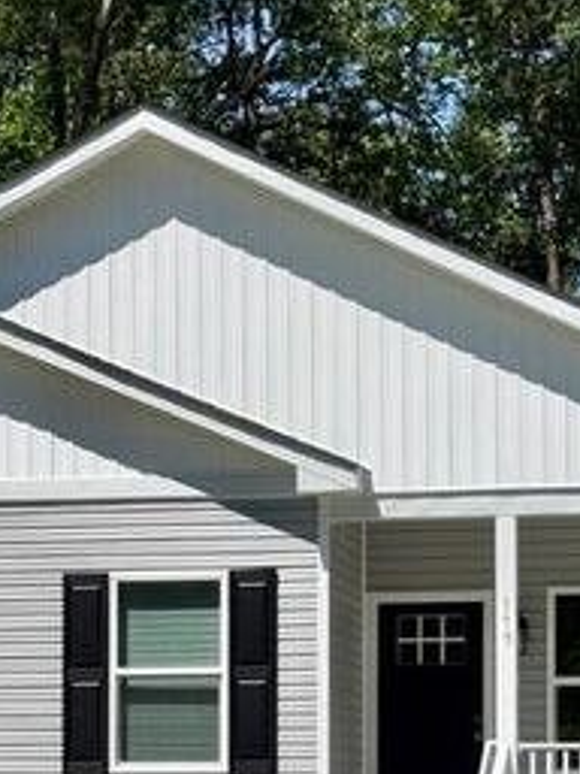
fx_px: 2793
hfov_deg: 11.8
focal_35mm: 125
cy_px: 754
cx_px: 211
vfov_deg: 15.5
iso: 64
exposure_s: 1/8772
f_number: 1.78
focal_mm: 6.76
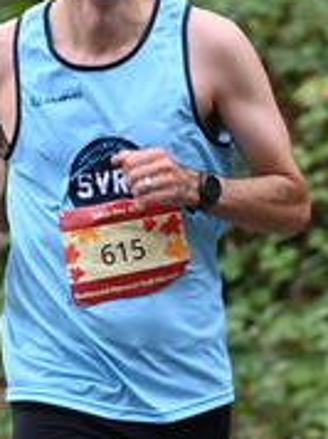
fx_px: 7535
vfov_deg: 3.3
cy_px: 218
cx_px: 163
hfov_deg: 2.5
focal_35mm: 595
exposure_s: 1/250
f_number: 6.3
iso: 1250
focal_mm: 200
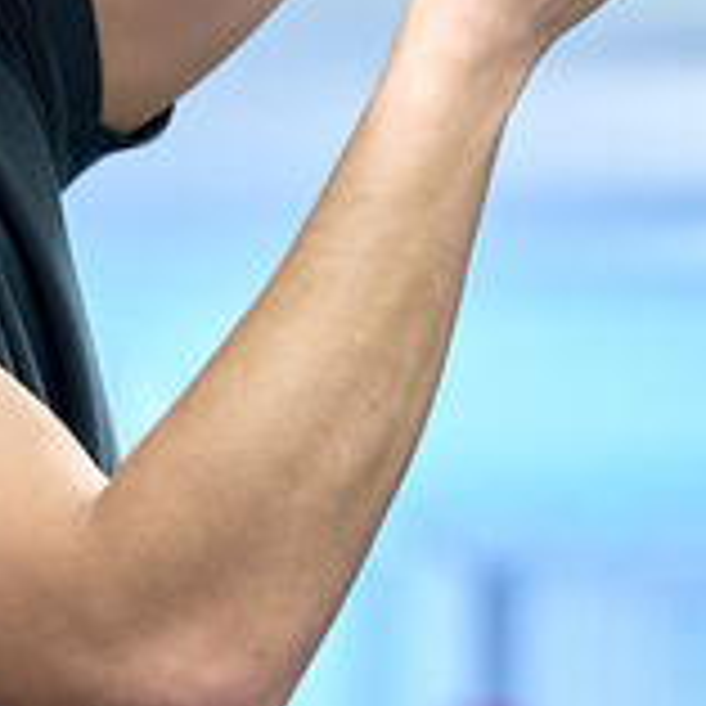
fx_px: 11999
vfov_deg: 3.4
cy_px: -436
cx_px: 746
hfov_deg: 3.4
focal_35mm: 520
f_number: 2.8
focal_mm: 97
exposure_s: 1/320
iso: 800
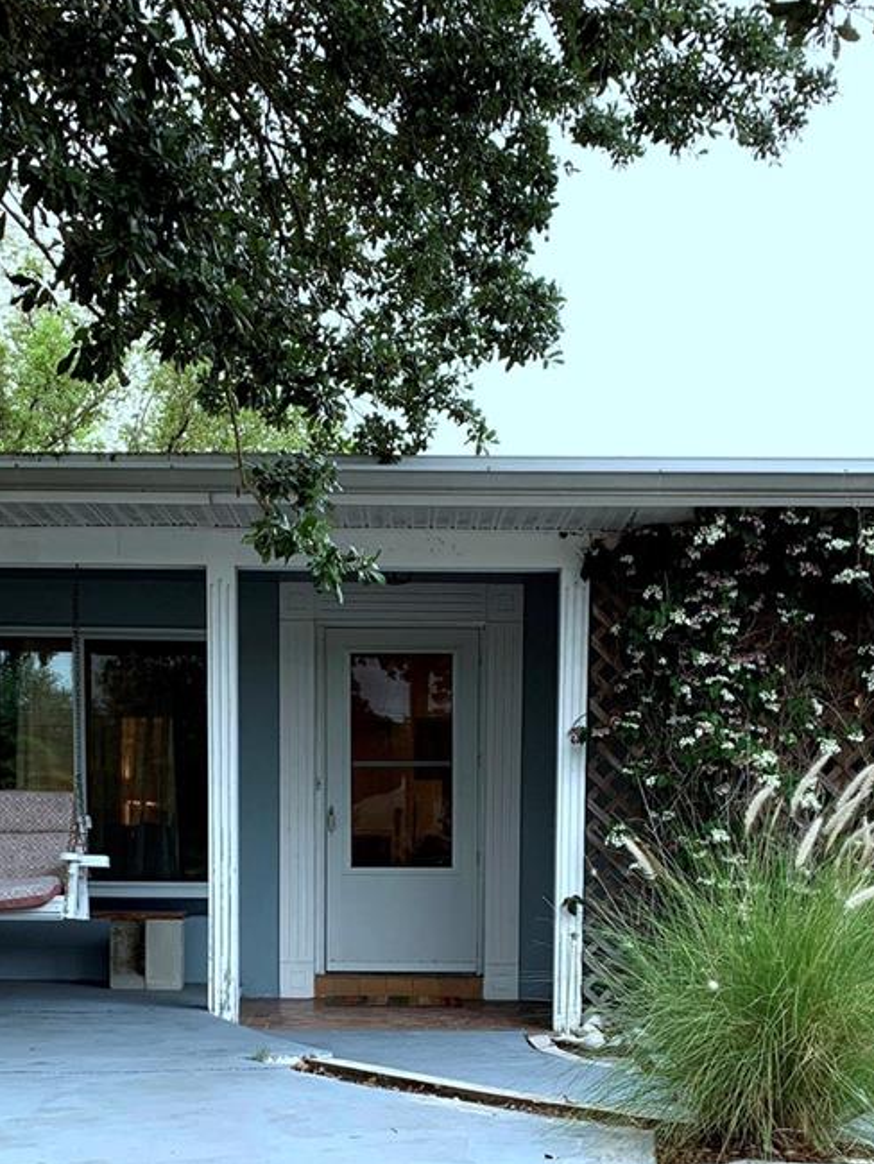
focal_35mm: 48
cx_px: 417
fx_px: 1615
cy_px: 971
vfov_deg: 37.8
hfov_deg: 30.3
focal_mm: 4.2
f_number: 1.8
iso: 50
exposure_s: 1/121
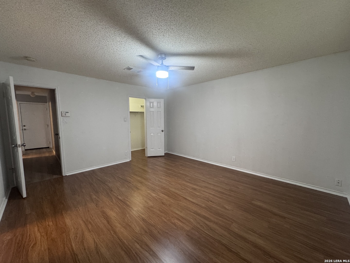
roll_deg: +0.3
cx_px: 175
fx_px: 142
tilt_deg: -5.4
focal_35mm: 14
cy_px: 132
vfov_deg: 85.7
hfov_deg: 102.1
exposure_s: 1/60
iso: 320
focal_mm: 2.22
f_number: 2.2
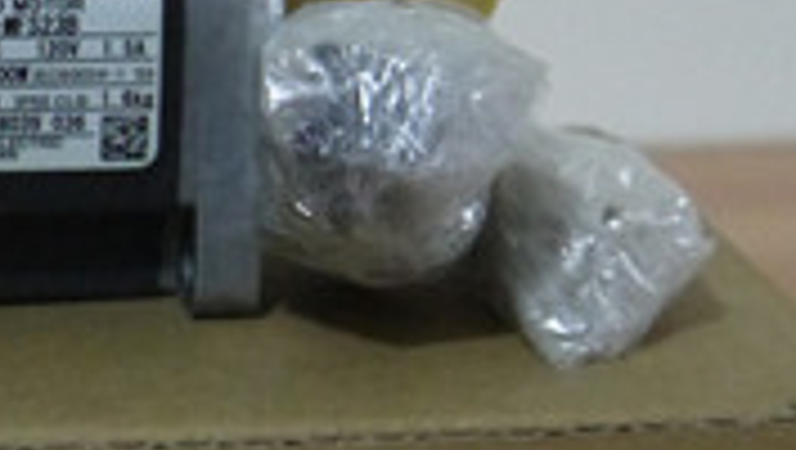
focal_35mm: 129
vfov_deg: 9.4
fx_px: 2726
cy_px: 194
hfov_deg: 15.6
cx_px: -315
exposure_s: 1/50
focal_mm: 14
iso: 1600
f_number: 3.5
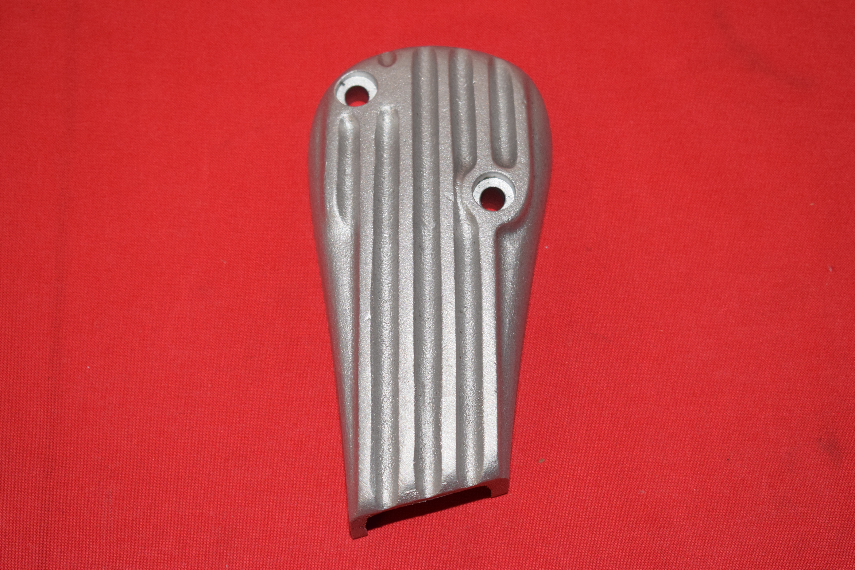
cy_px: 285
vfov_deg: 16.6
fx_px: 1960
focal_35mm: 82
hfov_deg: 24.6
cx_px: 428
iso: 1250
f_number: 5.6
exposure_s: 1/200
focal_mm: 55
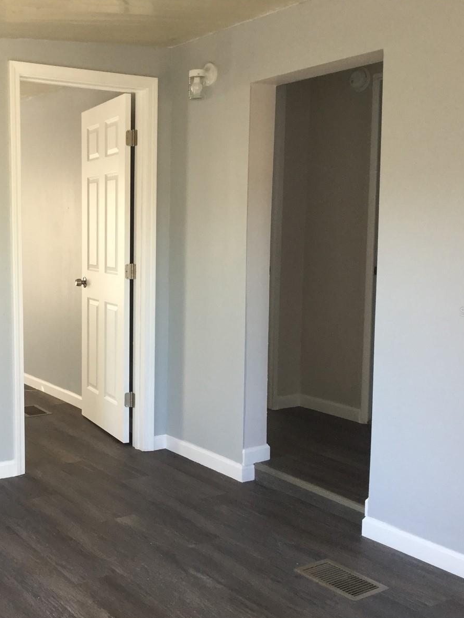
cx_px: 91
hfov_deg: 33.3
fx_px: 750
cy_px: 311
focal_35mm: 42
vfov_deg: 44.8
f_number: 2.4
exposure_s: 1/40
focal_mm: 3.3
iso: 25
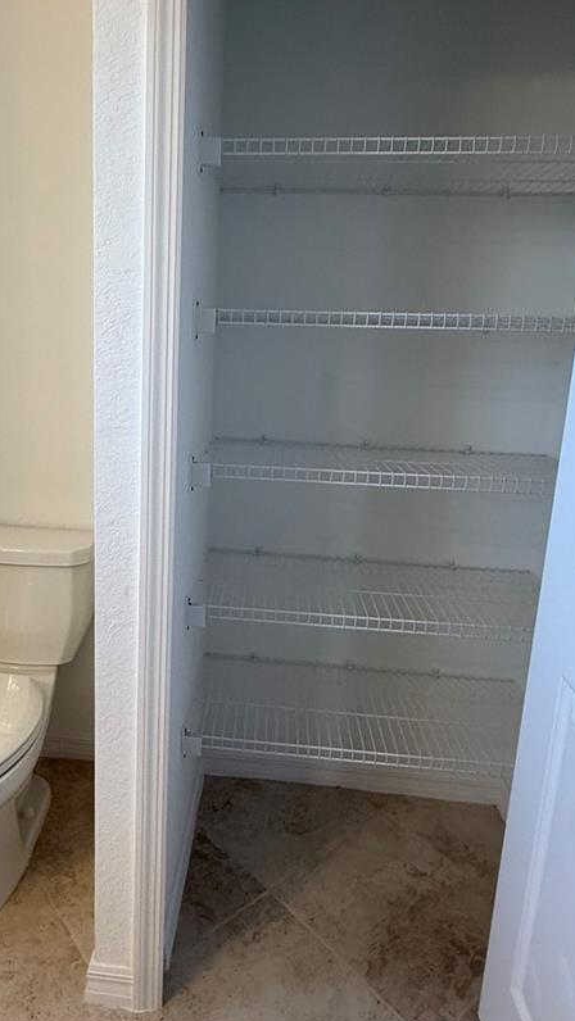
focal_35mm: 23
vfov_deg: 78.6
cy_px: 472
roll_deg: -3.9
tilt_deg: -10.0
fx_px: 623
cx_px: 205
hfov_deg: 48.9
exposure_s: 1/120
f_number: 2.2
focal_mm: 2.22
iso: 250
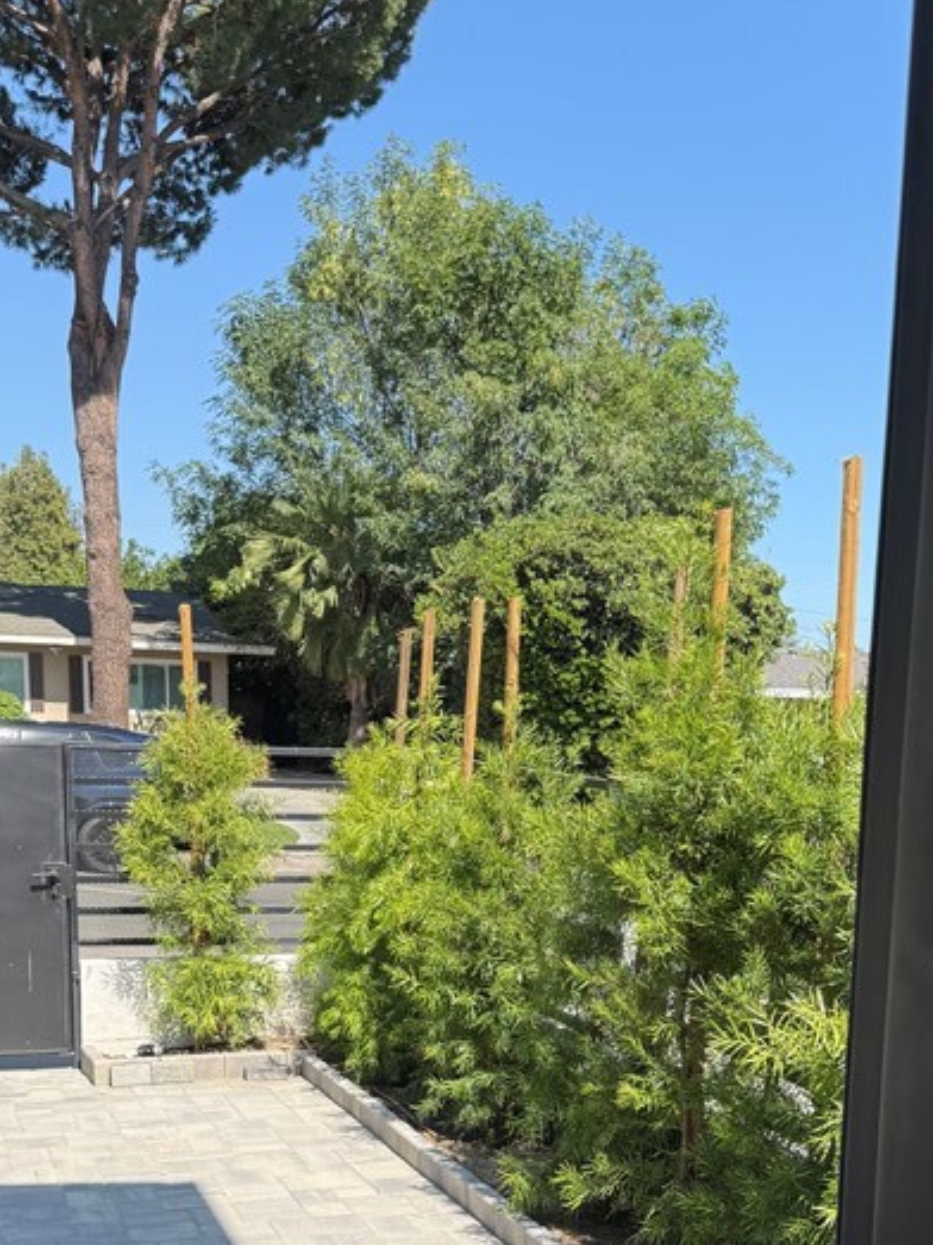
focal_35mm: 47
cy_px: 995
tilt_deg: -10.7
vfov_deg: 38.9
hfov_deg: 30.8
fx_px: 1690
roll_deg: -2.3
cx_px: 557
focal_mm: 6.76
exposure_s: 1/2525
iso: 80
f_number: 1.78
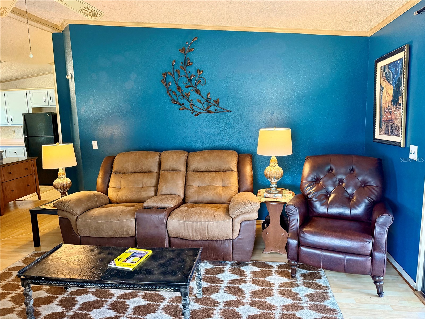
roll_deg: +1.3
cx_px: 212
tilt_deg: -8.8
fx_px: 295
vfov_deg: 56.8
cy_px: 160
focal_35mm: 24
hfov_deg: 71.6
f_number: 1.78
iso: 500
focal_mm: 6.76
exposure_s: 1/60
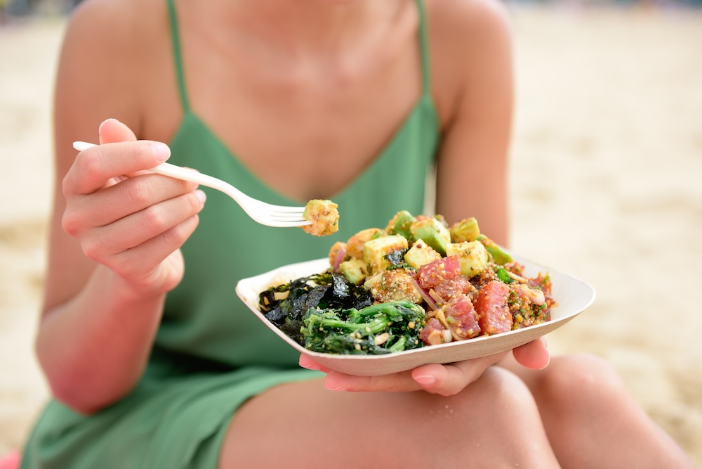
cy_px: 234
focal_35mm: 55
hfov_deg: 36.2
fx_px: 1073
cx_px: 351
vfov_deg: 24.6
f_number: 3.2
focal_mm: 55
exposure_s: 1/800
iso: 100
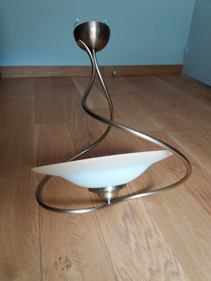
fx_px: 228
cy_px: 140
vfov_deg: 63.4
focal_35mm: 28
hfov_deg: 49.7
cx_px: 106
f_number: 1.9
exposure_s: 1/30
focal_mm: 3.7
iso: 100
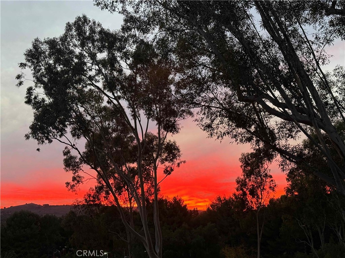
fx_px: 478
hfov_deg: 39.7
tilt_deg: +11.3
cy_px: 129
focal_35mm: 48
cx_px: 172
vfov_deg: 30.3
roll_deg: +3.3
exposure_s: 1/40
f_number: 1.78
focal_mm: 6.76
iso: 320
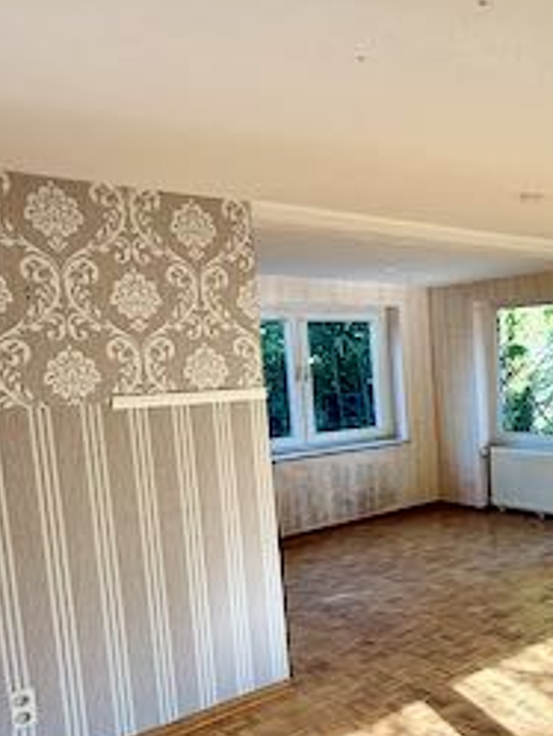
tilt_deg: -6.7
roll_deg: +0.8
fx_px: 766
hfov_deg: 34.8
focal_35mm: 36
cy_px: 440
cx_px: 591
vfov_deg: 51.0
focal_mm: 2.22
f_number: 2.2
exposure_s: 1/100
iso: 50
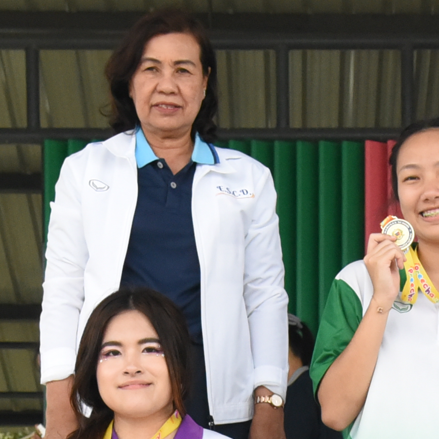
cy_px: 625
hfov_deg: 10.4
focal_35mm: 168
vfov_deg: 10.1
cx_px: 362
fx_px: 2410
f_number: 4
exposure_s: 1/1600
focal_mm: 38
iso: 4000
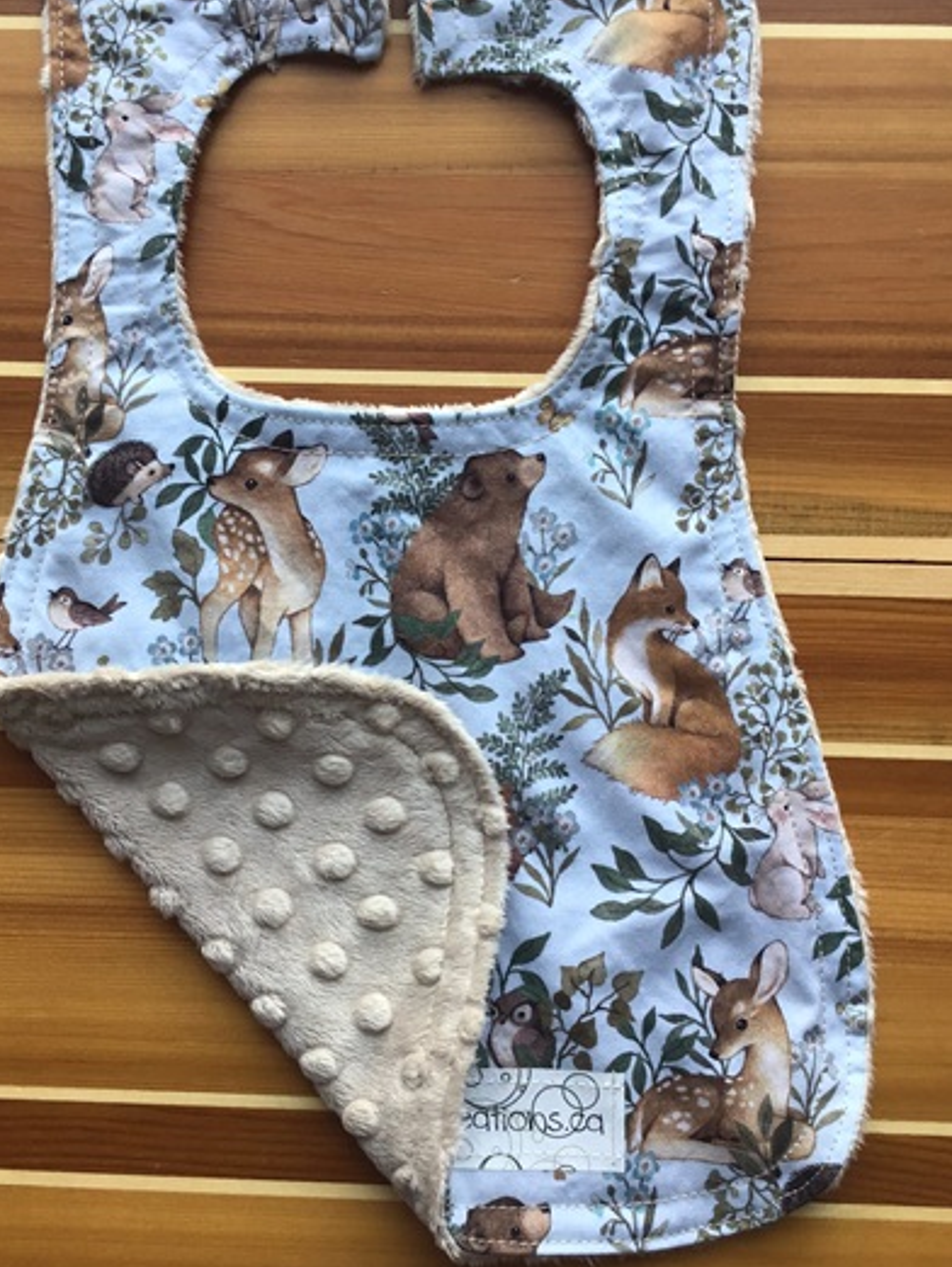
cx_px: 398
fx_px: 1392
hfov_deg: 37.7
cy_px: 597
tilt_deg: -86.6
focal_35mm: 38
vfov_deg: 48.9
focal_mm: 3.3
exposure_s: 1/60
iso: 32
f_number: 2.4
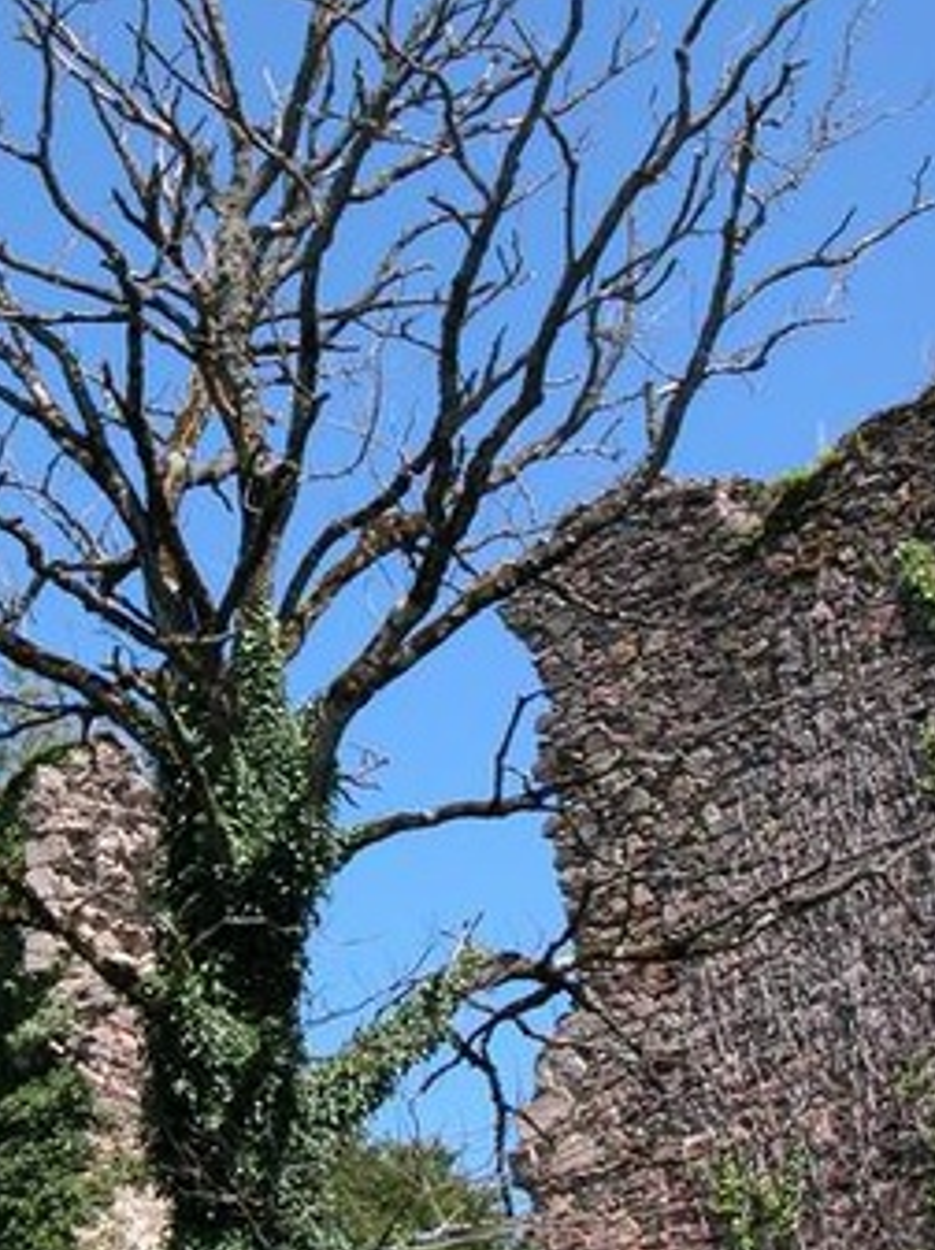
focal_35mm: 82
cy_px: 657
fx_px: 2959
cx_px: 134
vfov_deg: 23.9
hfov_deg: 17.7
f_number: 5.3
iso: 100
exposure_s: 1/226
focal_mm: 11.6
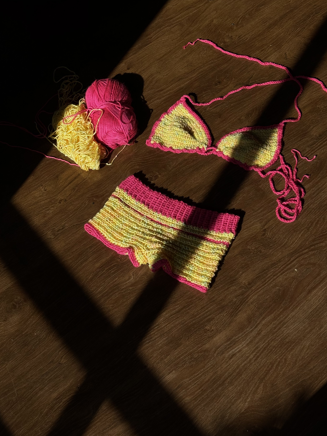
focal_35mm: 53
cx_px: 152
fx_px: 668
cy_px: 211
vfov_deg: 36.2
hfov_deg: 27.5
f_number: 1.78
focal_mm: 6.76
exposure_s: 1/6536
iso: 64
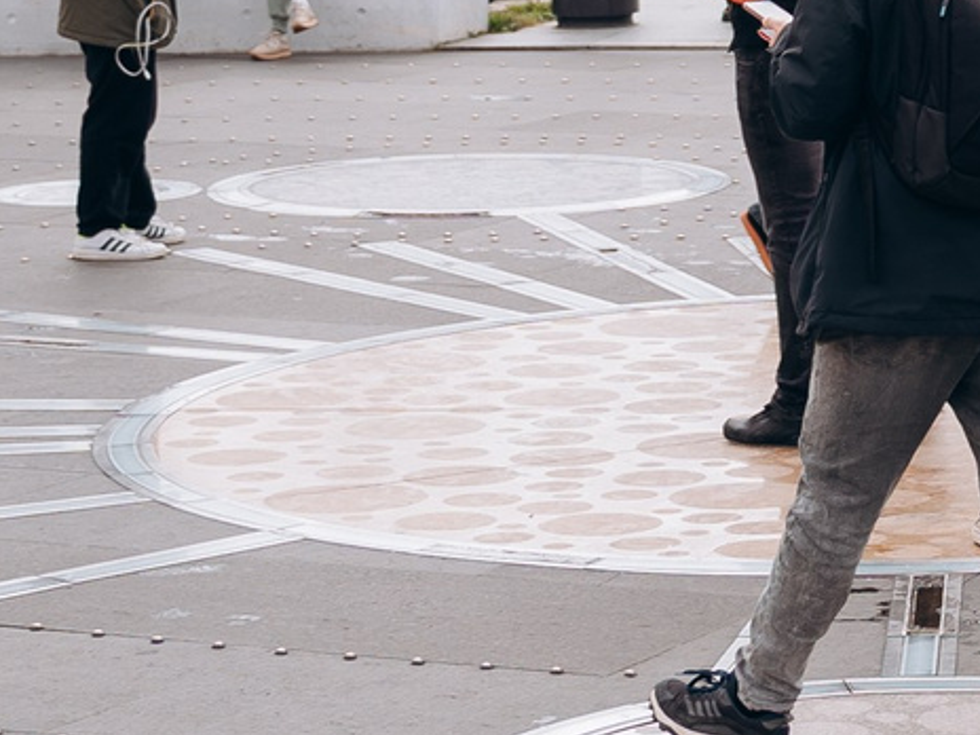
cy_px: -161
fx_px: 4473
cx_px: 1428
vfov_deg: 9.3
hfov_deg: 12.0
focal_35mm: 158
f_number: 2.8
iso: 100
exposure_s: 1/500
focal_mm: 29
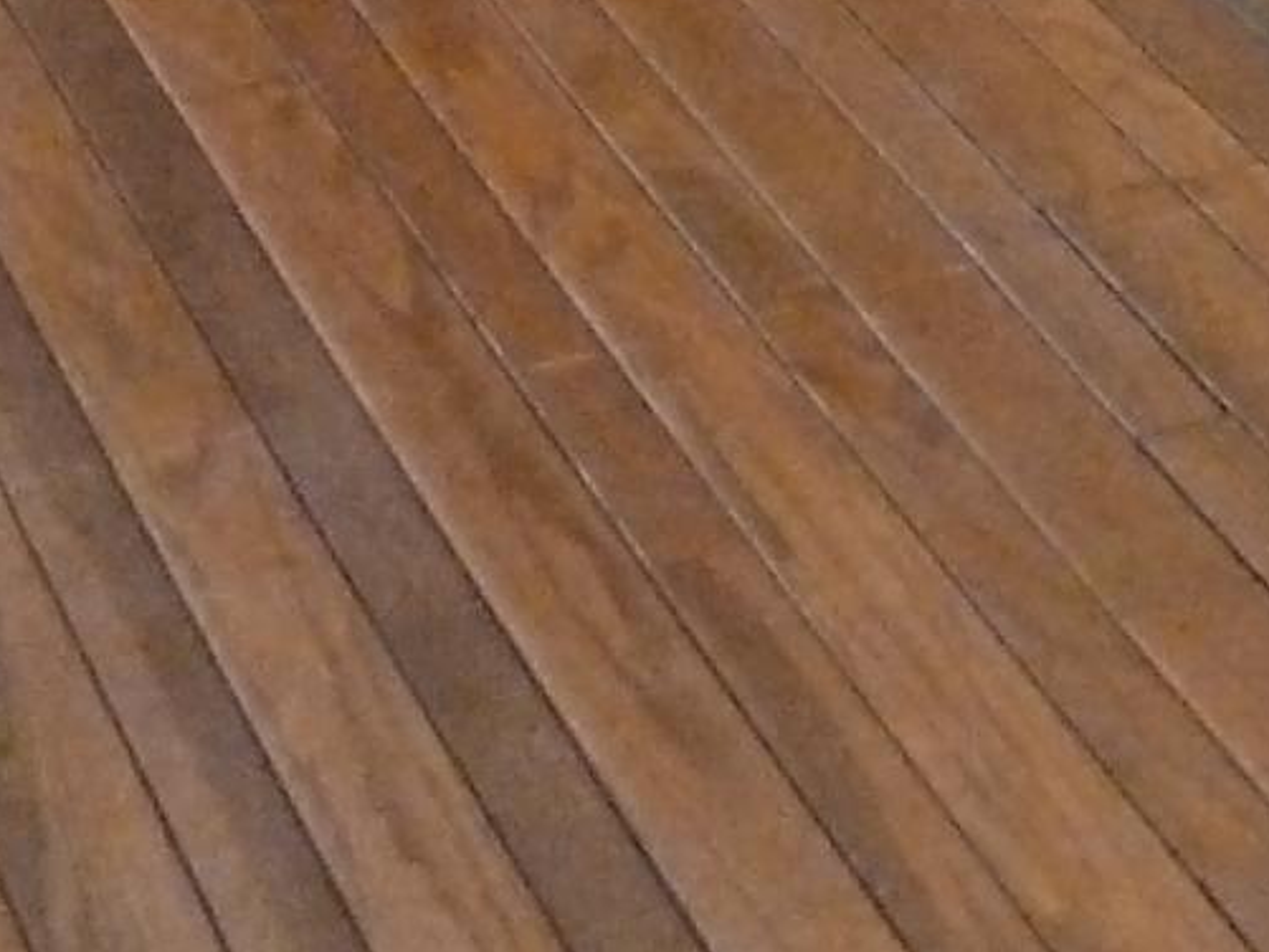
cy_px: -1329
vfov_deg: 9.8
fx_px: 4877
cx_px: 366
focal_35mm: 133
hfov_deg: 14.8
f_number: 3.3
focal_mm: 4.1
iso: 800
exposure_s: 1/15
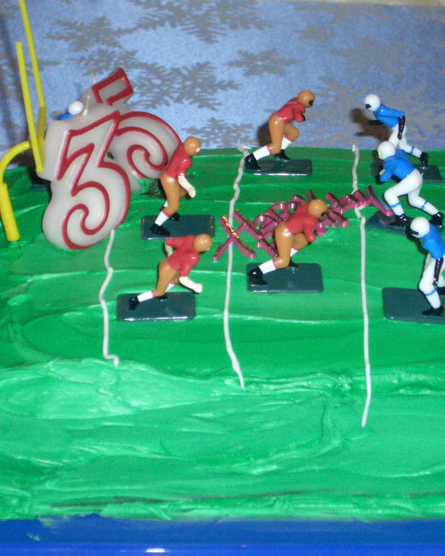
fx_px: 1893
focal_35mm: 115
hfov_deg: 13.4
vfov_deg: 16.7
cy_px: 278
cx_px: 273
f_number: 4.4
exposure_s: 1/60
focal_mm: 14.6
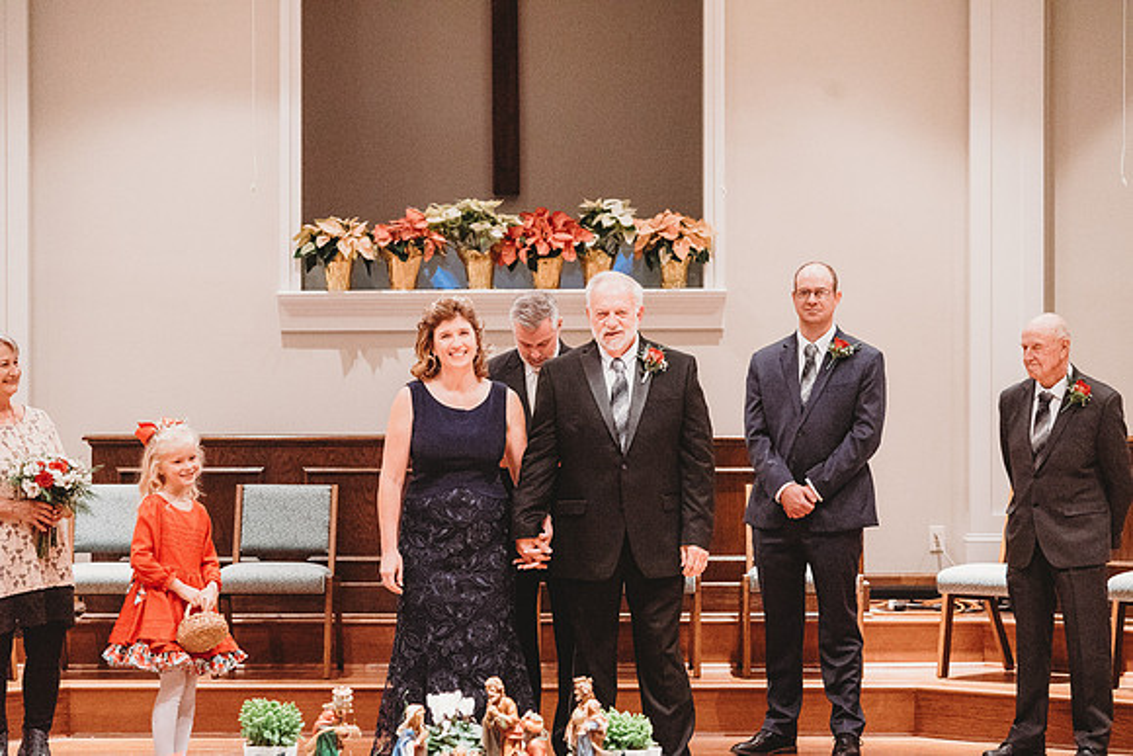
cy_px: 378
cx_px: 566
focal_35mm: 120
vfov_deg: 11.4
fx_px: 3777
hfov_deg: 17.1
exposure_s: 1/200
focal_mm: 120
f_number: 4
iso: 8000
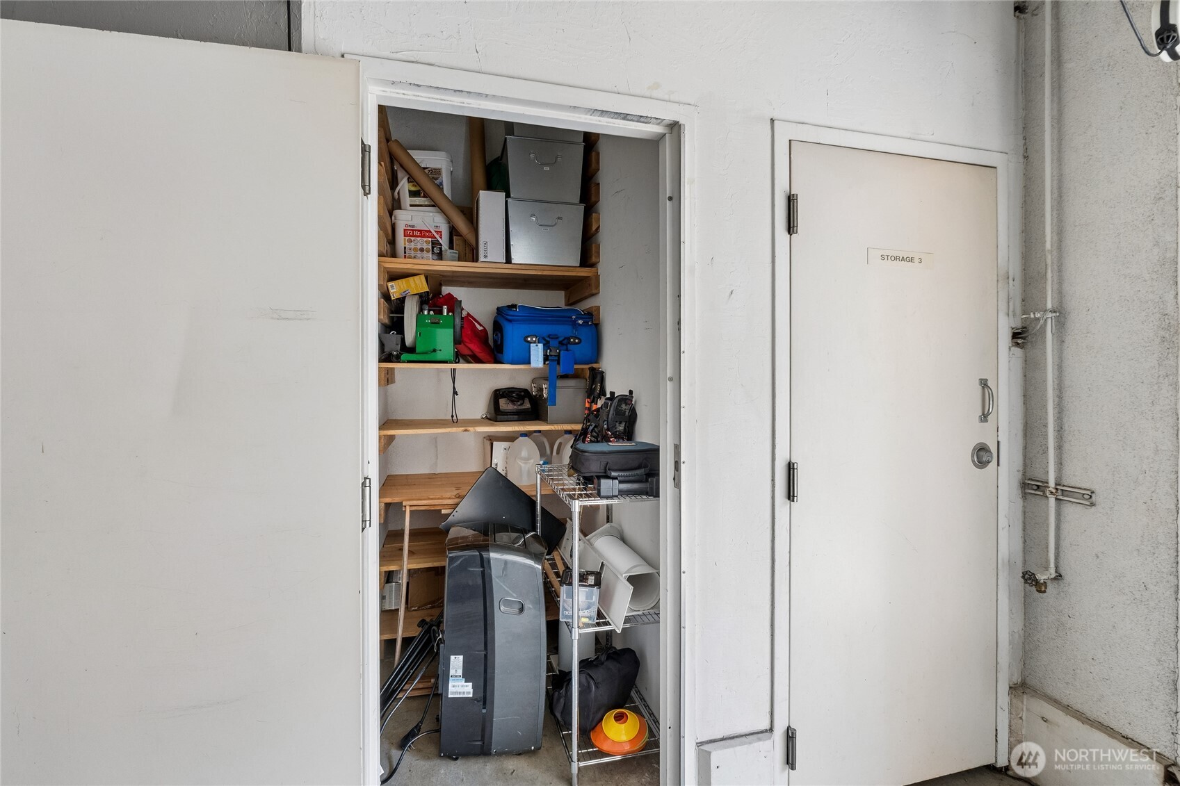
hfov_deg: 90.0
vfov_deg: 67.4
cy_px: 393
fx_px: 590
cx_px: 590
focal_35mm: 18
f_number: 9
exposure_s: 1/20
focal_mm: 12
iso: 250
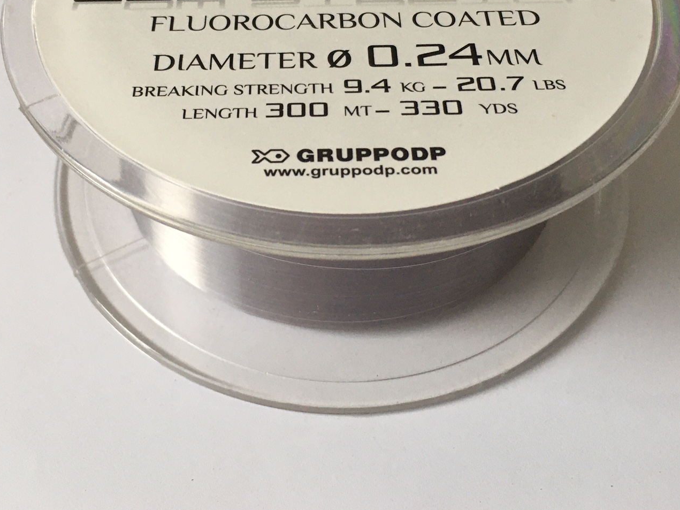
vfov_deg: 31.0
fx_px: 904
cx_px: 302
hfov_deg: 41.2
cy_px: 134
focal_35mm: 46
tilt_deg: -46.3
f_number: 2.2
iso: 100
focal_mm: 4.15
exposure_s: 1/33
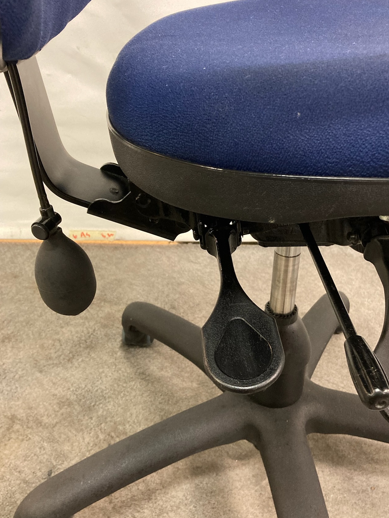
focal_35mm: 34
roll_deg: -1.7
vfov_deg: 53.9
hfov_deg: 41.7
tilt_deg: -31.0
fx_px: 510
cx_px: 219
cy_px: 240
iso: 320
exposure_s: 1/25
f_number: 1.8
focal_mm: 3.99
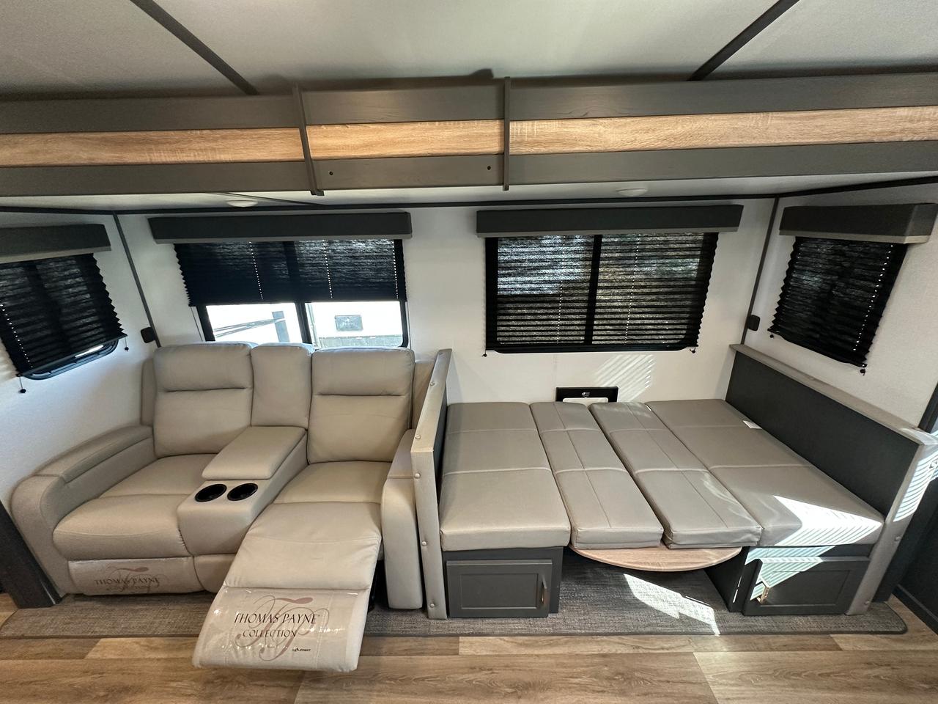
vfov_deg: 85.7
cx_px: 469
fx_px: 379
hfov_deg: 102.1
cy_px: 352
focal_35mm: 14
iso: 320
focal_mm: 2.22
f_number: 2.2
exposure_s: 1/75
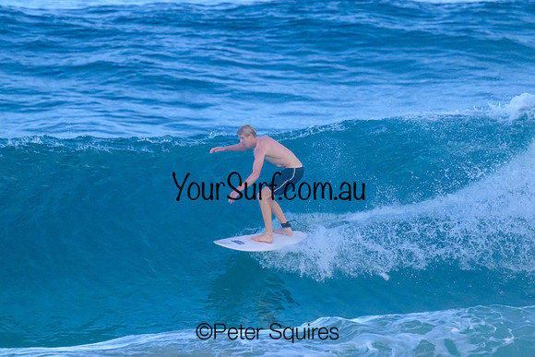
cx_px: 321
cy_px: 143
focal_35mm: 959
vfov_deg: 1.4
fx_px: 14256
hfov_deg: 2.1
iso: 9000
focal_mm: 800
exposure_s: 1/1600
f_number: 11
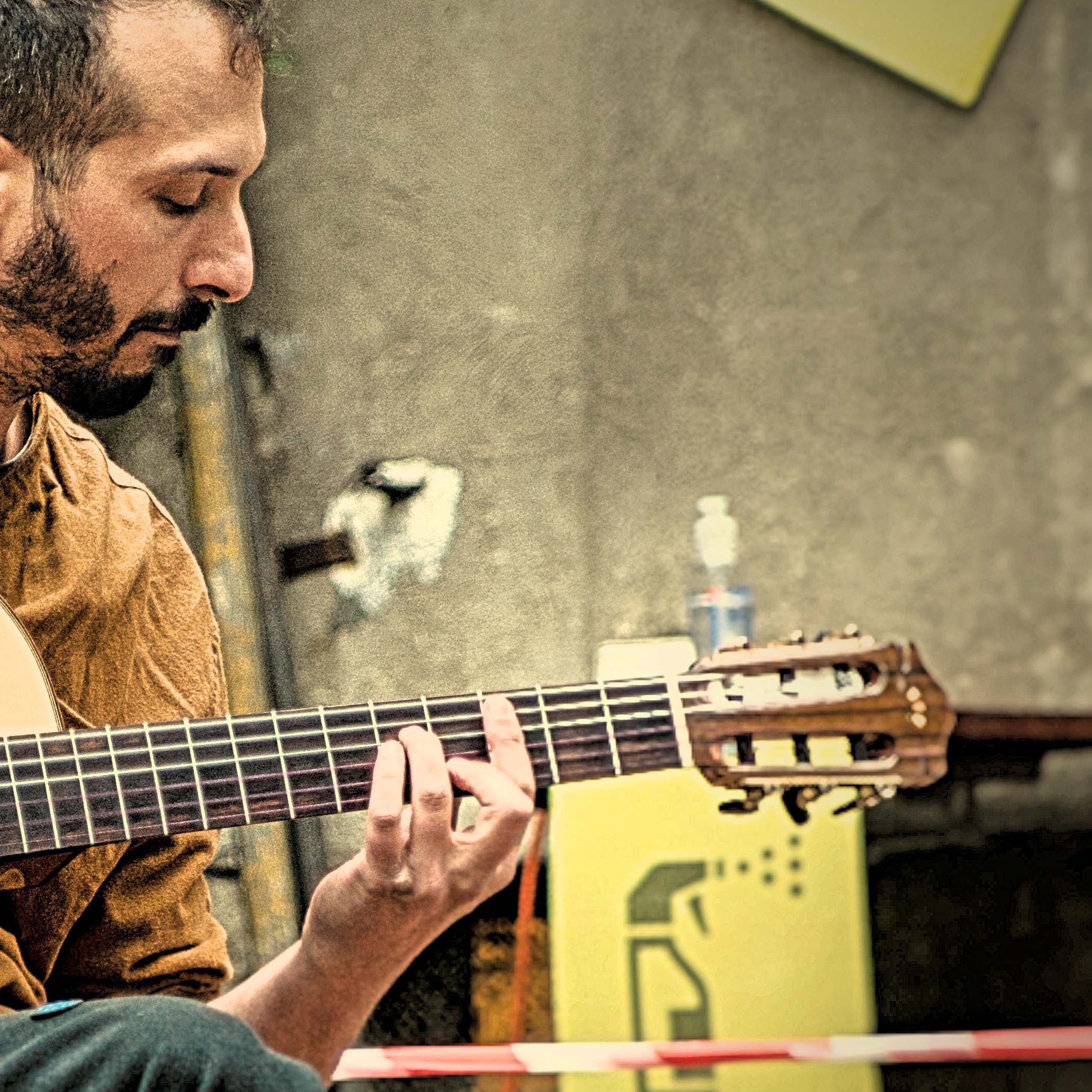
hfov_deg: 9.6
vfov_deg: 9.6
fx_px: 6496
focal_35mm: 182
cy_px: 733
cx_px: 72
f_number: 2.8
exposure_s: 1/200
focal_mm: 50
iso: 100
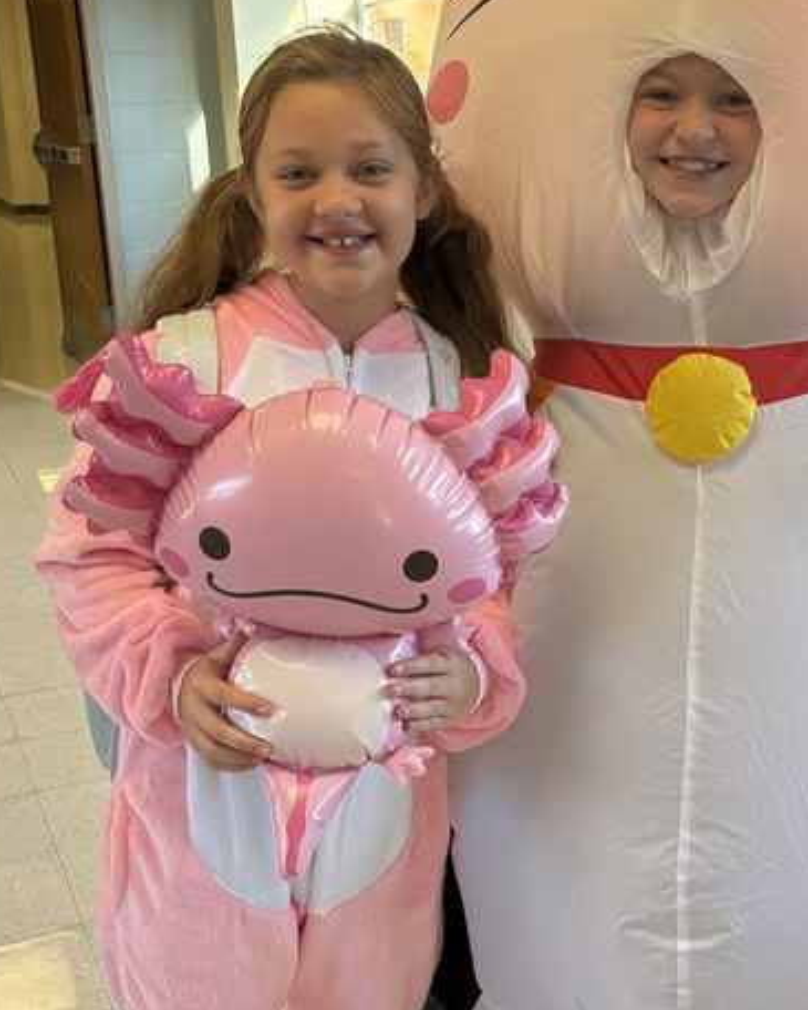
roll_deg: +2.0
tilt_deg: -17.0
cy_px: 625
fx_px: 1703
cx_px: 571
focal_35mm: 57
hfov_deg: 26.5
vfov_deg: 32.9
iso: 125
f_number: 1.6
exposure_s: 1/241
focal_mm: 5.96
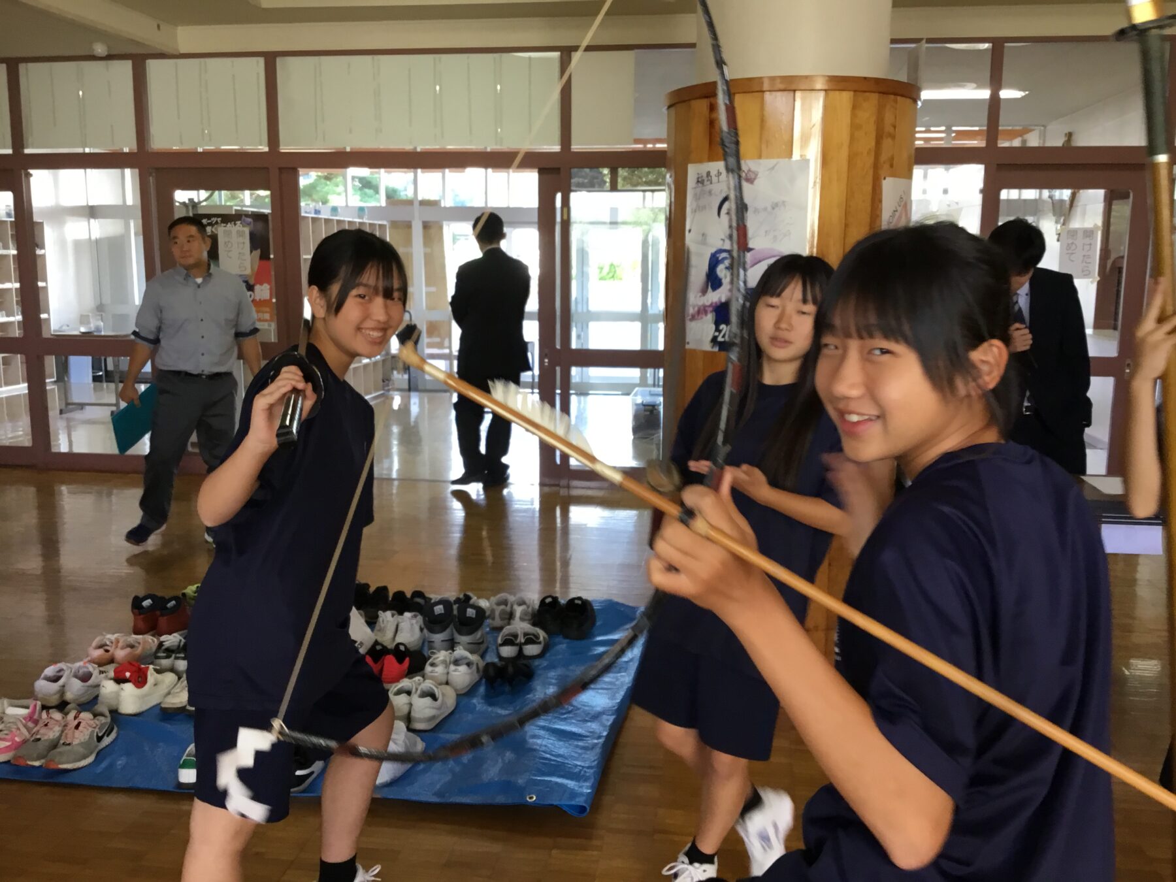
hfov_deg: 58.4
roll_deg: +0.2
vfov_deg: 45.4
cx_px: 588
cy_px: 441
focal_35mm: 31
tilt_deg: -9.9
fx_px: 1053
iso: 50
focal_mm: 3.3
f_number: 2.4
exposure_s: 1/30
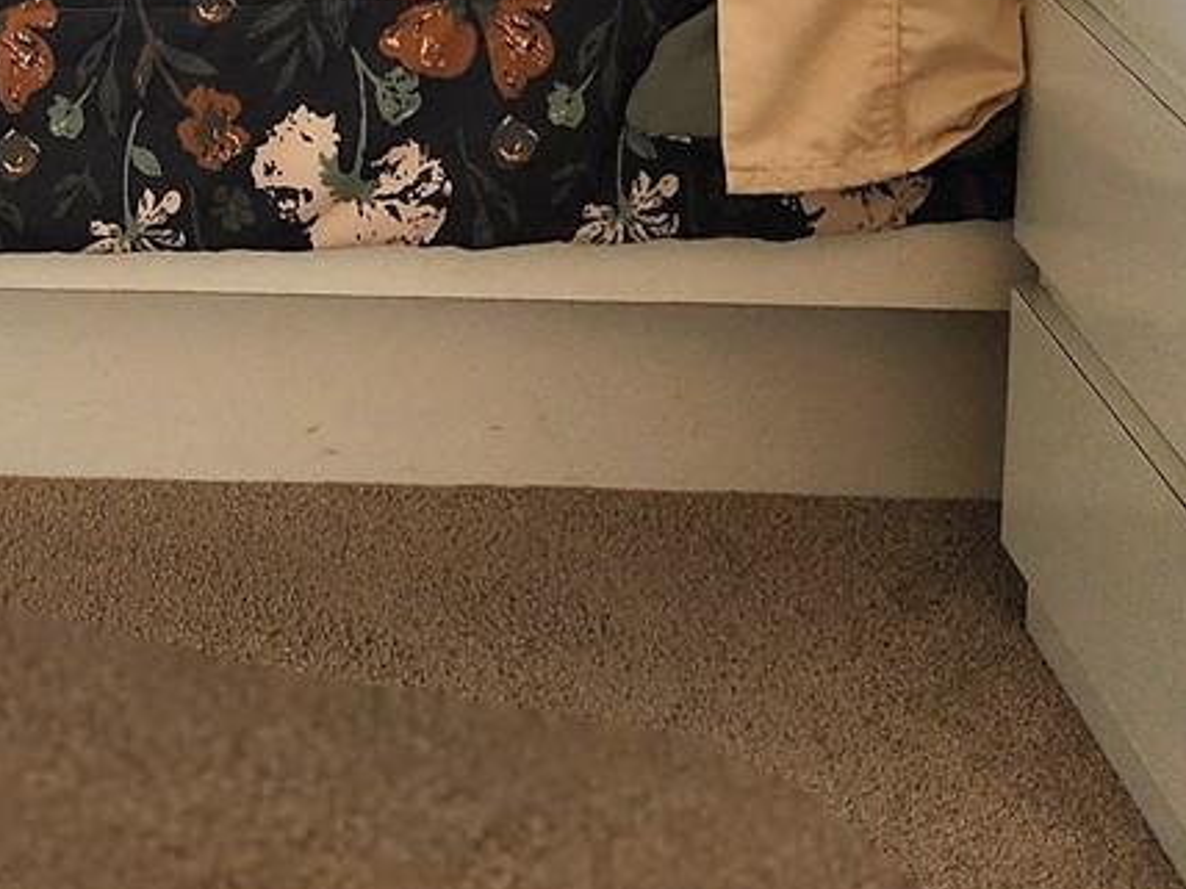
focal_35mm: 86
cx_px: -269
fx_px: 2946
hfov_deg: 21.1
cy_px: -598
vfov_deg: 15.3
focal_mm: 6.4
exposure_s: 1/182
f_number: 1.8
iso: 80
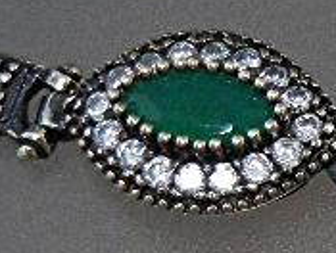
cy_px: 161
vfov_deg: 6.0
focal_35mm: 248
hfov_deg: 7.8
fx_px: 2412
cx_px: 538
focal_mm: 12.2
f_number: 8.2
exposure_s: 1/30
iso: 762
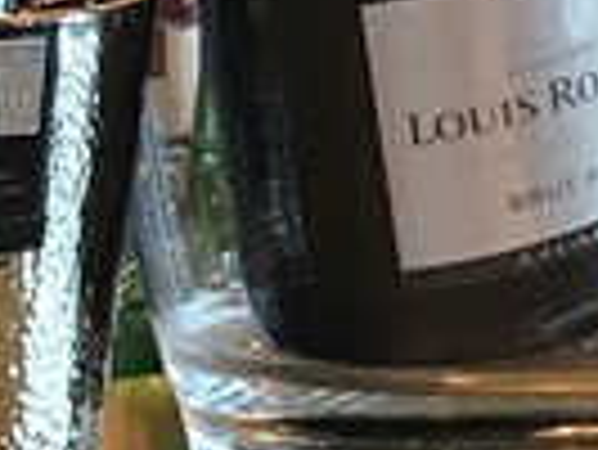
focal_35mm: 215
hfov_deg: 8.8
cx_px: 1075
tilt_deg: +2.3
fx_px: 3718
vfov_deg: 6.7
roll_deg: +0.0
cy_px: -468
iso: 40
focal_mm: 3.99
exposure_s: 1/20
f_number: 1.8
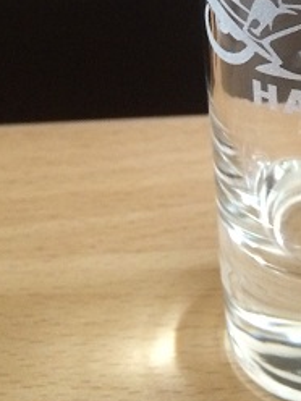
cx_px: 299
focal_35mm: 79
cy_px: -82
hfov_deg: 18.2
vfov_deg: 22.7
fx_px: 916
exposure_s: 1/24
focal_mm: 4.12
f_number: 2.2
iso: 320
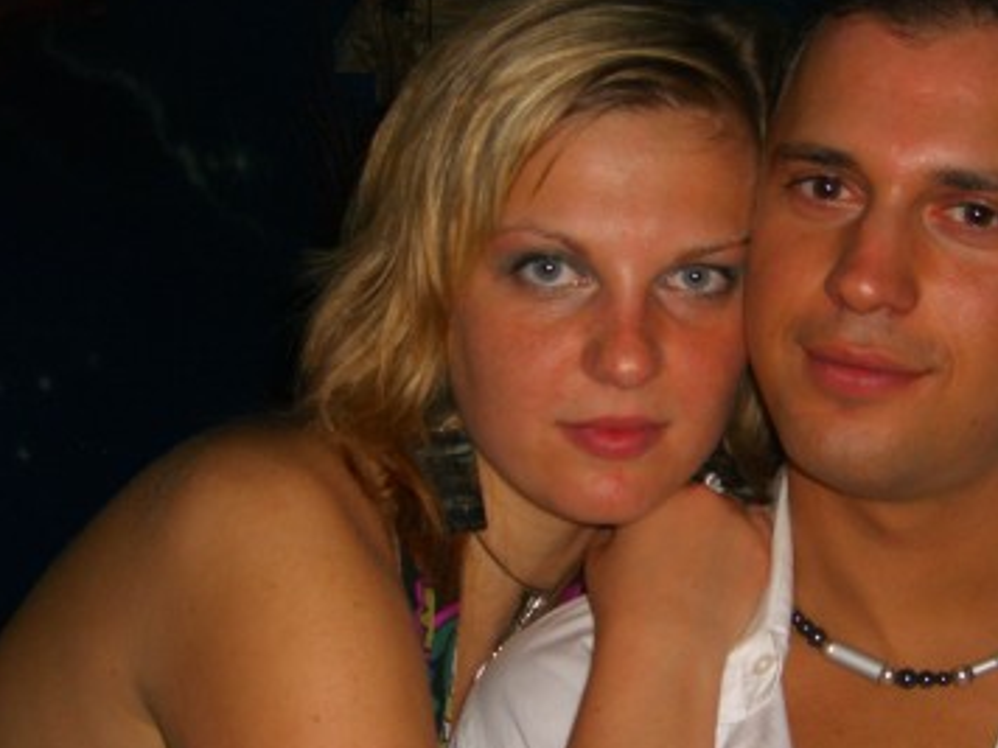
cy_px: 501
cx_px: 678
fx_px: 1845
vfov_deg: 22.8
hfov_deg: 30.0
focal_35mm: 64
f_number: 2.8
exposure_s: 1/60
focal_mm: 7.9
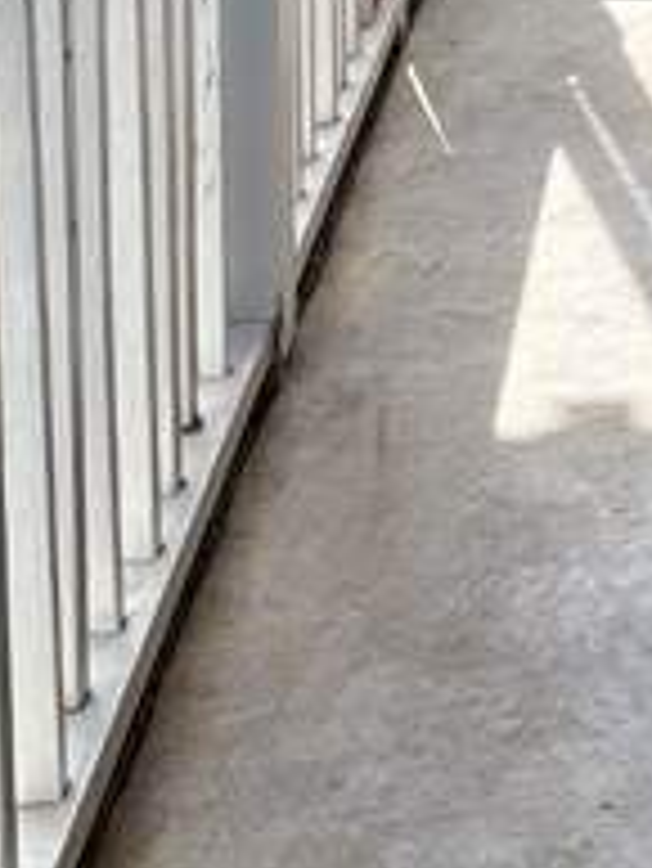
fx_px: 3236
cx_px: 881
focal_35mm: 129
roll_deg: -1.2
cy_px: -319
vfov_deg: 14.5
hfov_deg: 11.2
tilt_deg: -9.4
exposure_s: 1/959
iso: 50
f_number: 1.6
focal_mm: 5.96
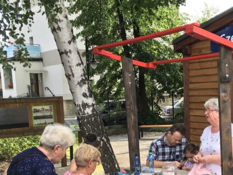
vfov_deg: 28.1
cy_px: 137
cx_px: 164
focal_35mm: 51
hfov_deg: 36.9
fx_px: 343
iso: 25
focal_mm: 4.15
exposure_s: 1/176
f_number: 2.2
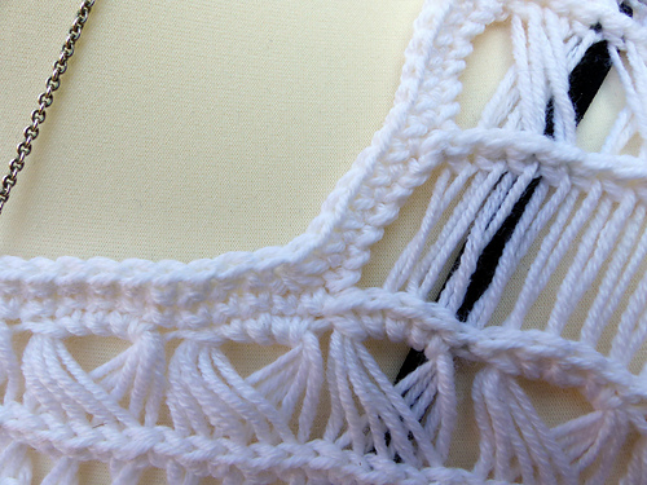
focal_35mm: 25
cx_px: 324
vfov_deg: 54.9
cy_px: 242
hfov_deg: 69.4
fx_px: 467
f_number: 4
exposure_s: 1/200
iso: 100
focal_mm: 4.5
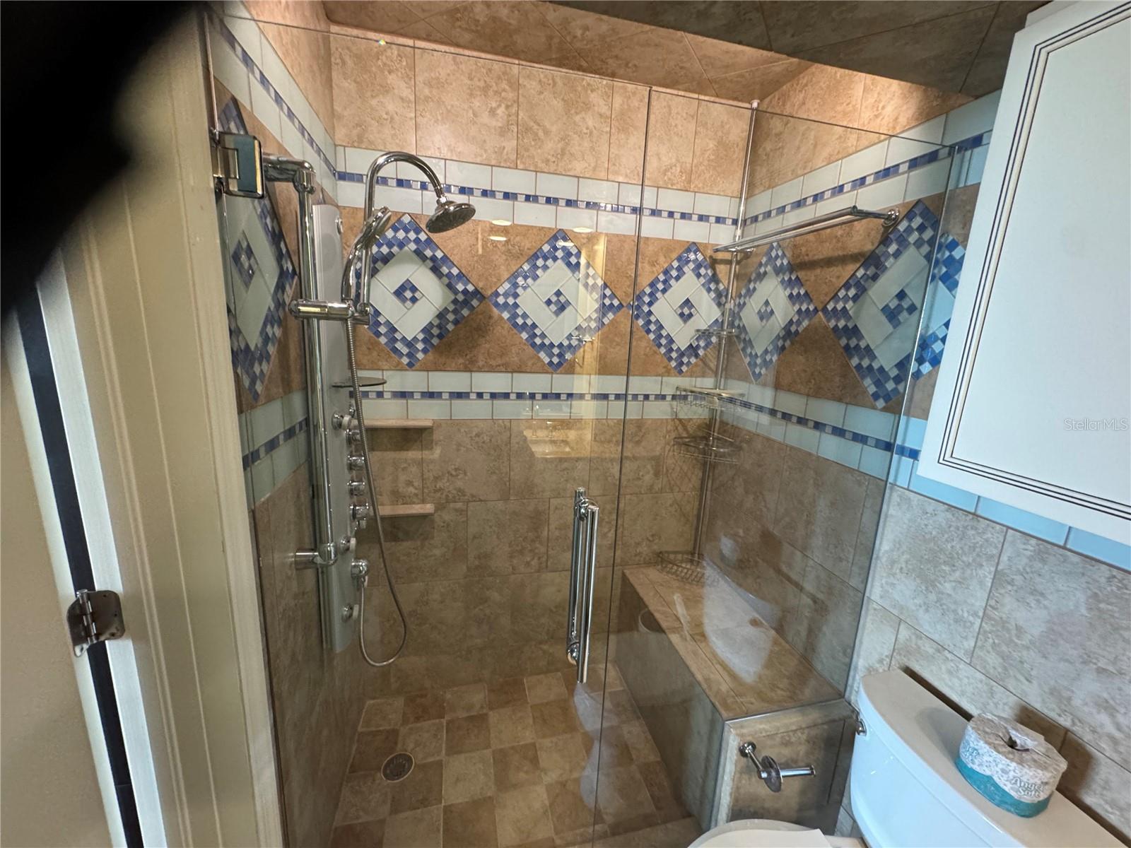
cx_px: 566
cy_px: 424
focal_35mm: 14
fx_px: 457
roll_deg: -3.0
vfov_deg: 85.7
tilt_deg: -9.5
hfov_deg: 102.1
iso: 500
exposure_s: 1/60
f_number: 2.2
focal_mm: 2.22
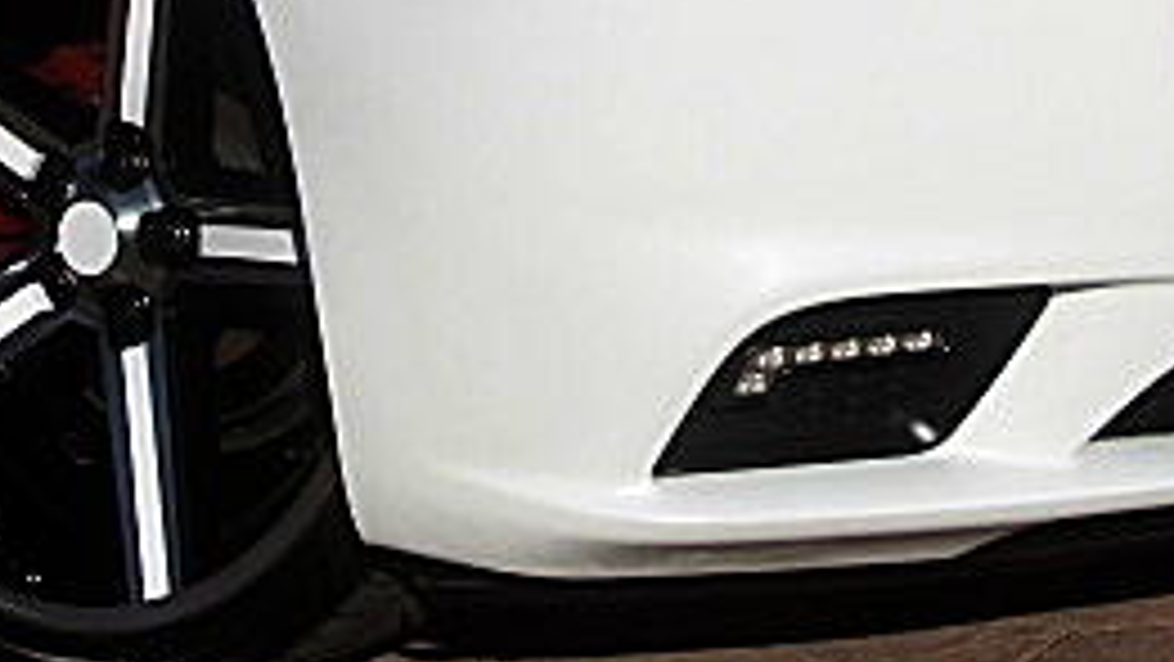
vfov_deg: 12.5
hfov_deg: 22.2
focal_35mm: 96
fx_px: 2989
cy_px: 0
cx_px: 580
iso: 50
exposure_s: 1/250
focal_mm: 6.3
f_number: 7.9
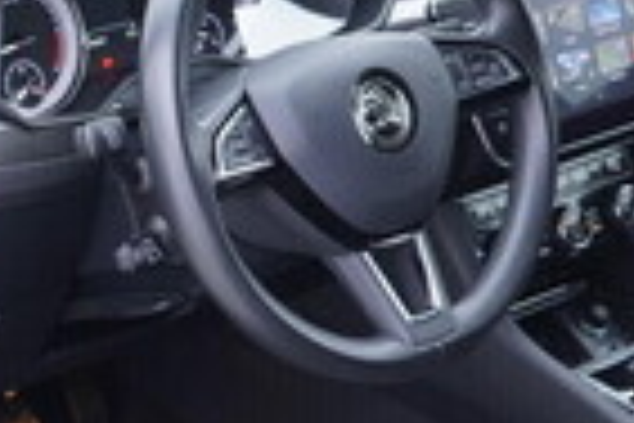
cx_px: -54
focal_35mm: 140
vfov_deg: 9.8
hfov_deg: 14.3
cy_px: 353
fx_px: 2465
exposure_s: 1/40
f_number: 2.8
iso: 250
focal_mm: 24
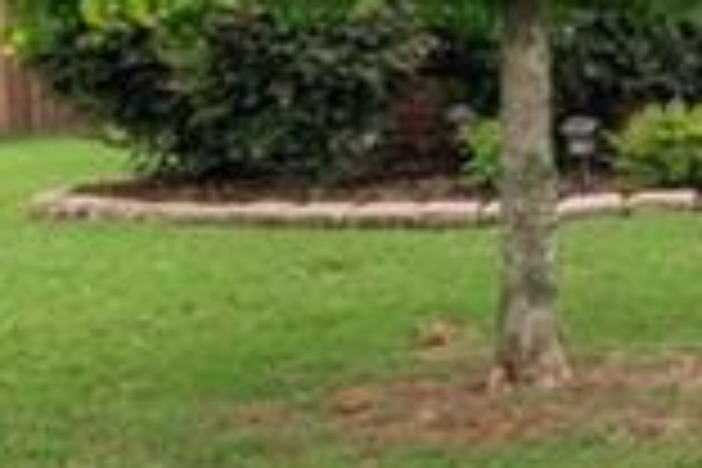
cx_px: 1314
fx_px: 2554
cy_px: 47
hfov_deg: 13.7
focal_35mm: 131
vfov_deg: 10.4
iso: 320
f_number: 10
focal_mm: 20
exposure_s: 1/30
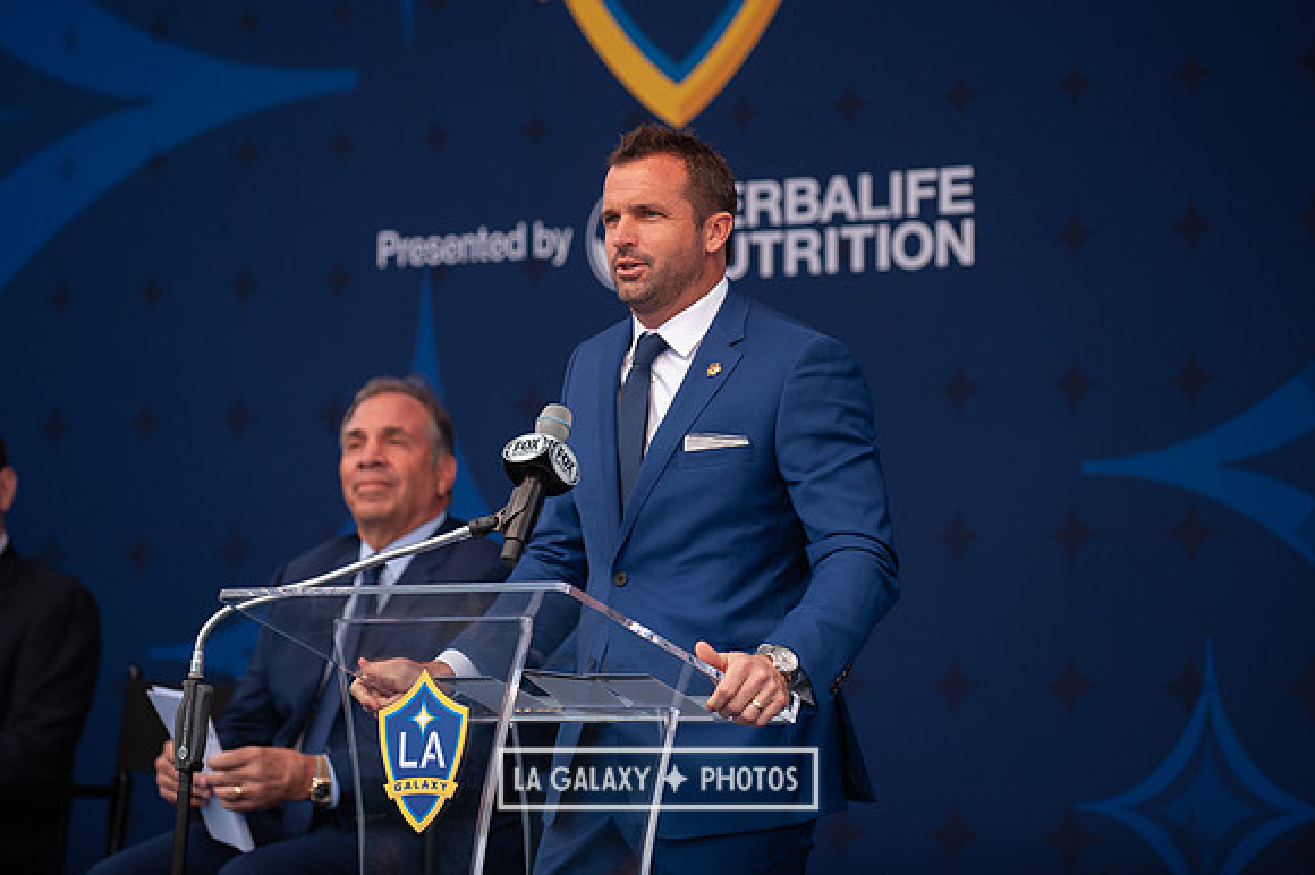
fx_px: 6406
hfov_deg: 11.7
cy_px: 363
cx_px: 658
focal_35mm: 175
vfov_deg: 7.8
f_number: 2.8
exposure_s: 1/1250
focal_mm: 150
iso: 400
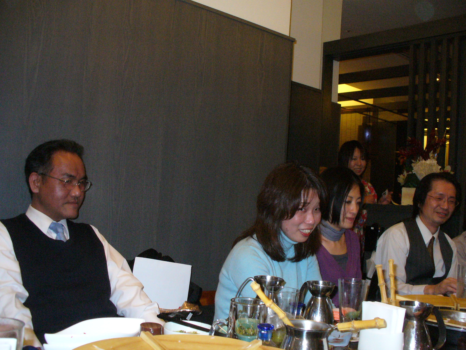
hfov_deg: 50.1
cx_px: 233
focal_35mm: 37
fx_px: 498
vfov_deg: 38.7
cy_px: 175
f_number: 2.8
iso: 400
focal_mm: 6.1
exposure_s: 1/60
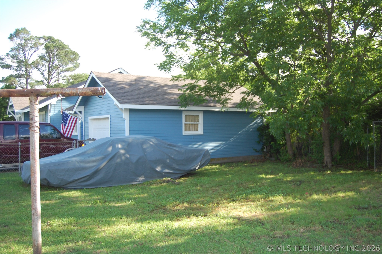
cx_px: 191
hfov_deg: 55.2
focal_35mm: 34
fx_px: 366
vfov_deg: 38.3
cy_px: 127
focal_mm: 23
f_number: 3.8
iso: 400
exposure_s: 1/500
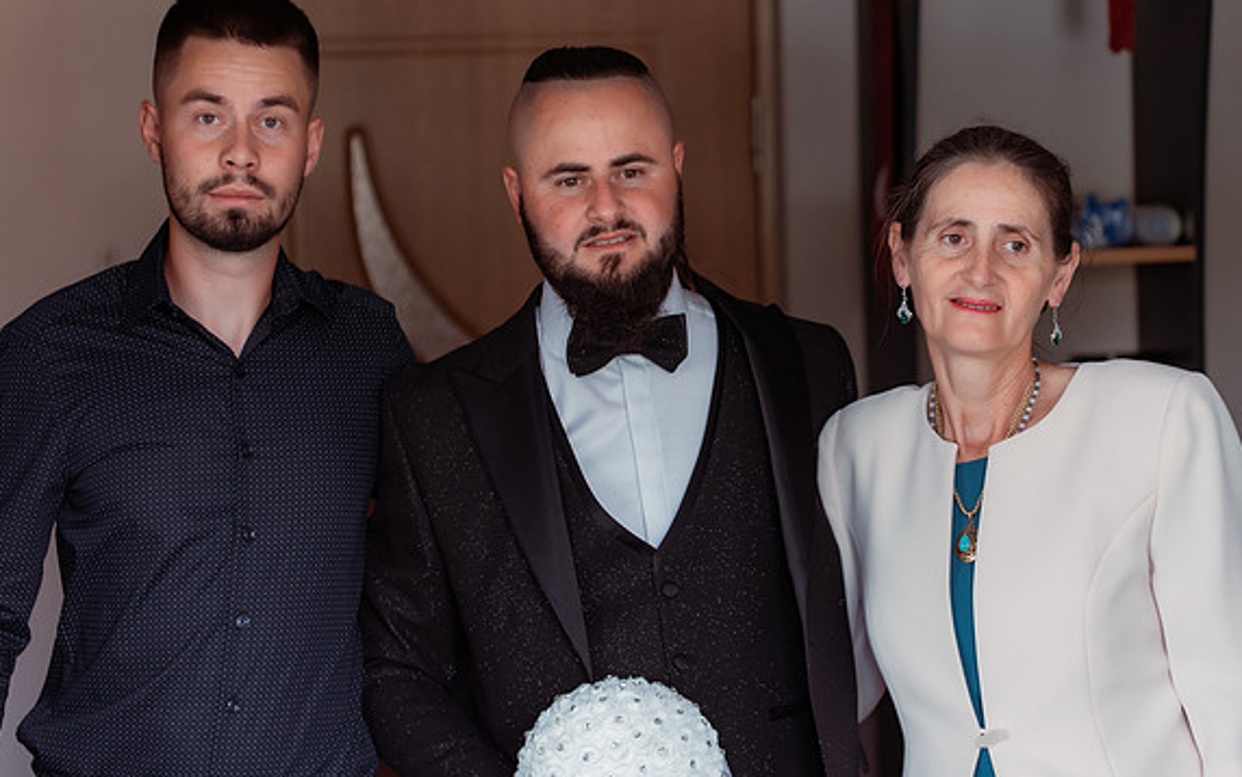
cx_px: 623
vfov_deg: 14.1
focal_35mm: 93
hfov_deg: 22.3
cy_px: 387
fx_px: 3149
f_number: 3.2
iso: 1600
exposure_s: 1/250
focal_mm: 90
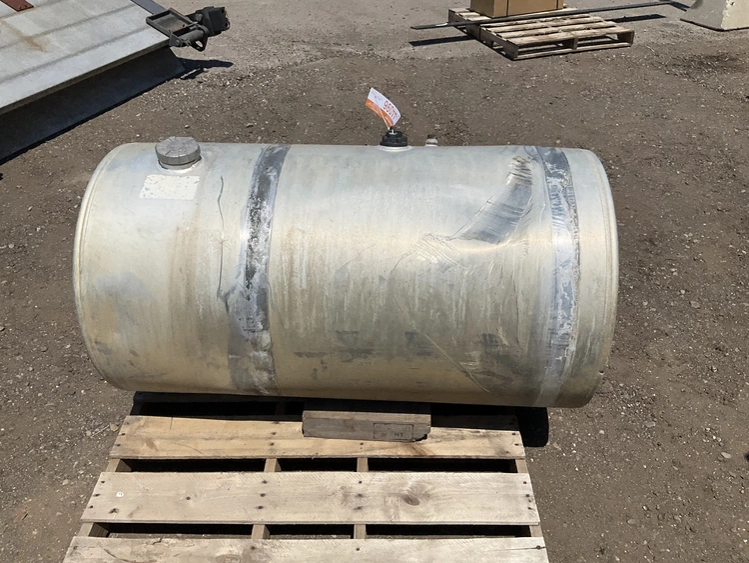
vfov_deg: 48.3
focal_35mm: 29
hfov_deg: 61.6
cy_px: 282
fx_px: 628
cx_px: 374
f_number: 1.8
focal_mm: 3
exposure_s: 1/5263
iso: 25
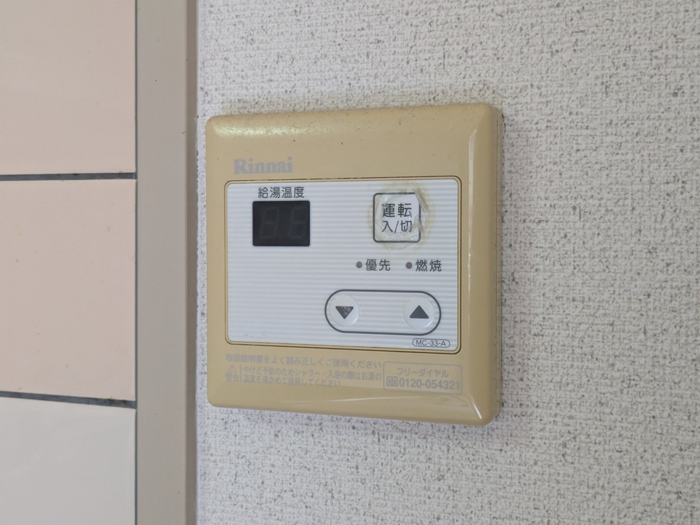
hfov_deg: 37.5
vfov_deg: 28.6
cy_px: 262
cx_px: 350
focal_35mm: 51
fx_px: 1031
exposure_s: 1/120
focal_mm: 5.43
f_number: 1.89
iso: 421
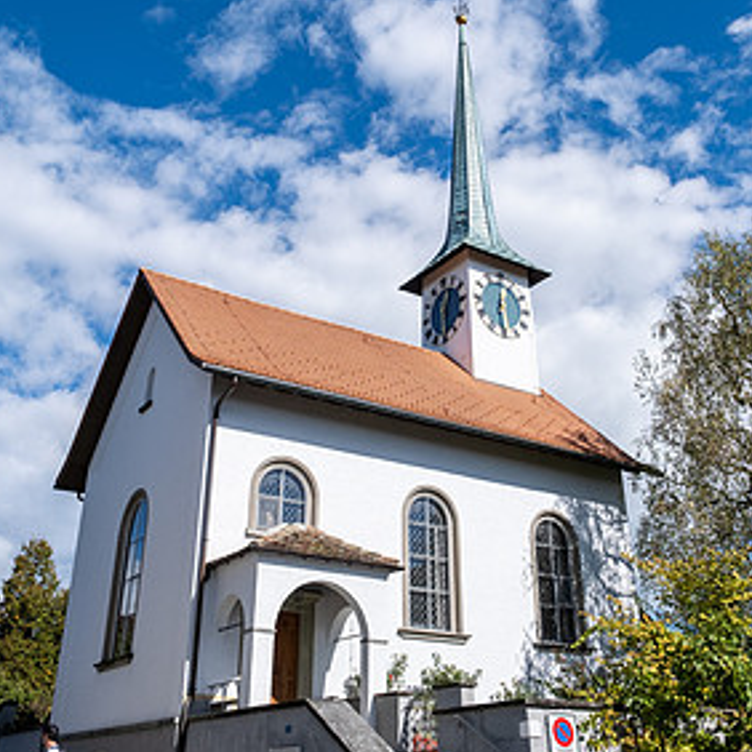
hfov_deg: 43.9
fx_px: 934
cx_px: 387
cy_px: 251
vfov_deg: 43.2
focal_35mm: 38
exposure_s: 1/1800
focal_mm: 18.7
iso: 320
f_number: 5.6
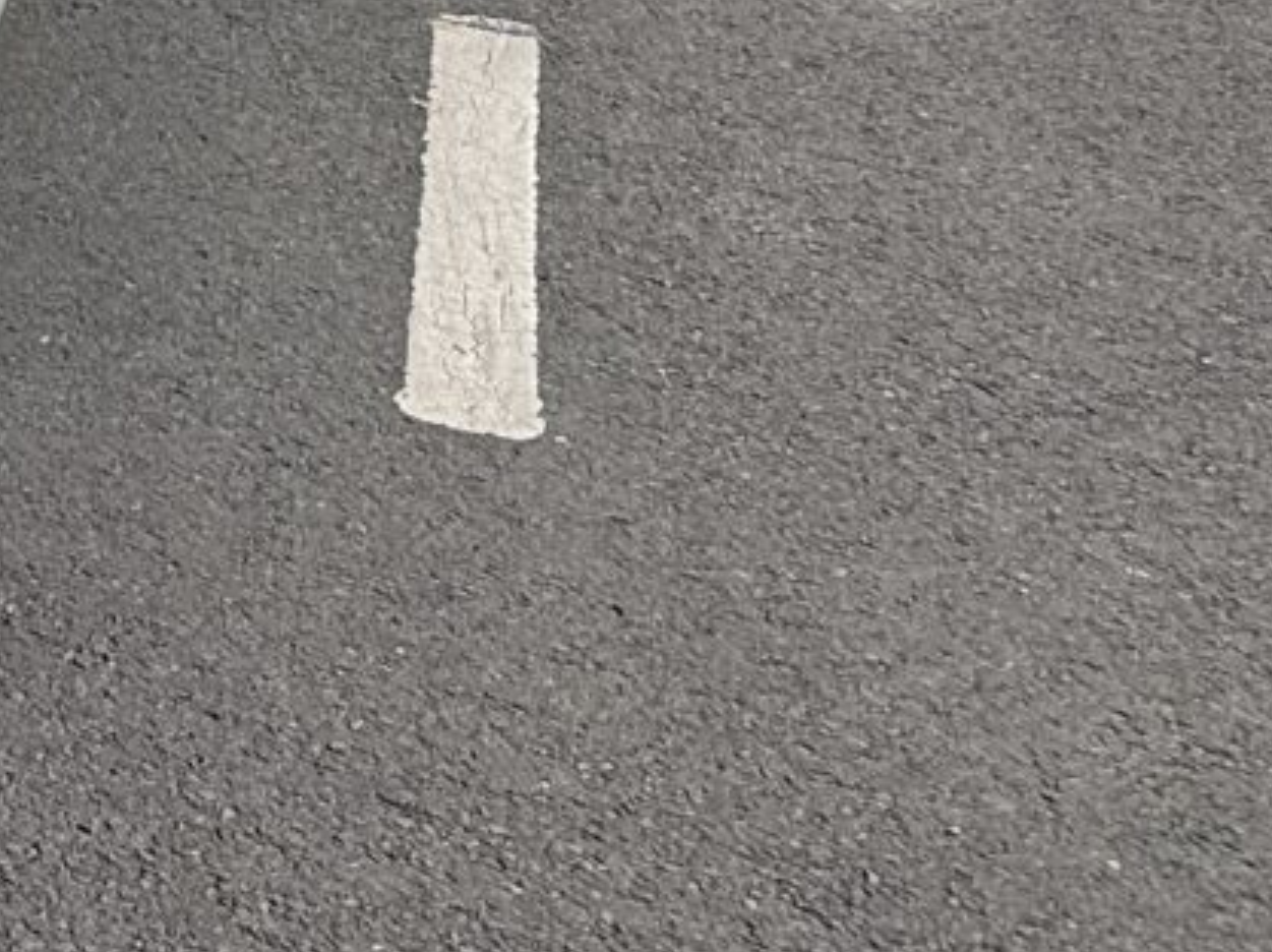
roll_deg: -1.0
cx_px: -1830
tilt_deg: -10.7
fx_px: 4332
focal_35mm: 118
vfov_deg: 11.6
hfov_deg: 12.7
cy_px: -741
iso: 80
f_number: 1.78
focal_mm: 6.86
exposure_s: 1/4762
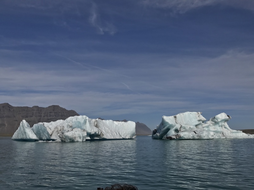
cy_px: 95
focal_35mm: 28
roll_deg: +1.2
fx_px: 205
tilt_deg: +10.9
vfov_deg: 49.7
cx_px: 127
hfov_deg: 63.4
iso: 20
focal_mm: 3.99
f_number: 1.8
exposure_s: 1/5988
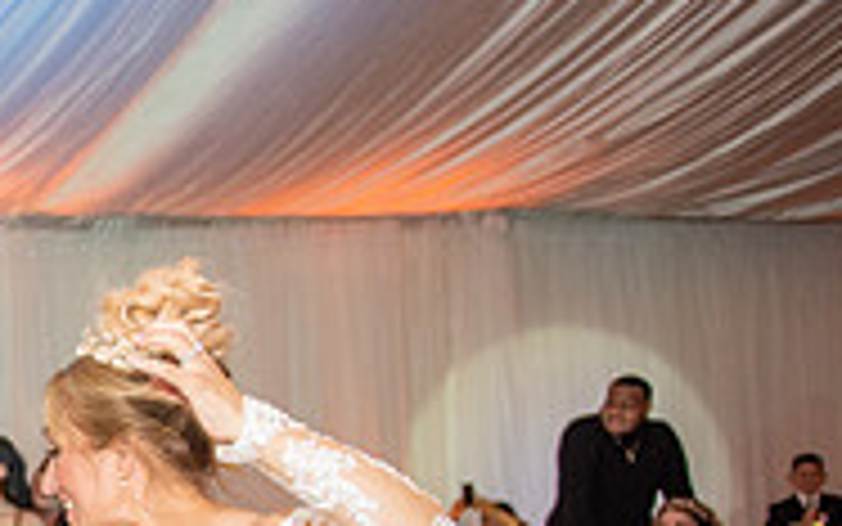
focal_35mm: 76
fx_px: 1745
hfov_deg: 22.7
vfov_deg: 16.5
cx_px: -383
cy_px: 623
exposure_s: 1/160
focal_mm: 24
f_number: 2.8
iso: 1000
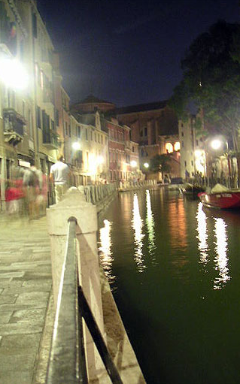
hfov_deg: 31.2
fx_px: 429
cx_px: 138
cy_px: 192
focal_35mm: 41
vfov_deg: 48.2
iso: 160
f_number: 2.8
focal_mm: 6
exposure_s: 4
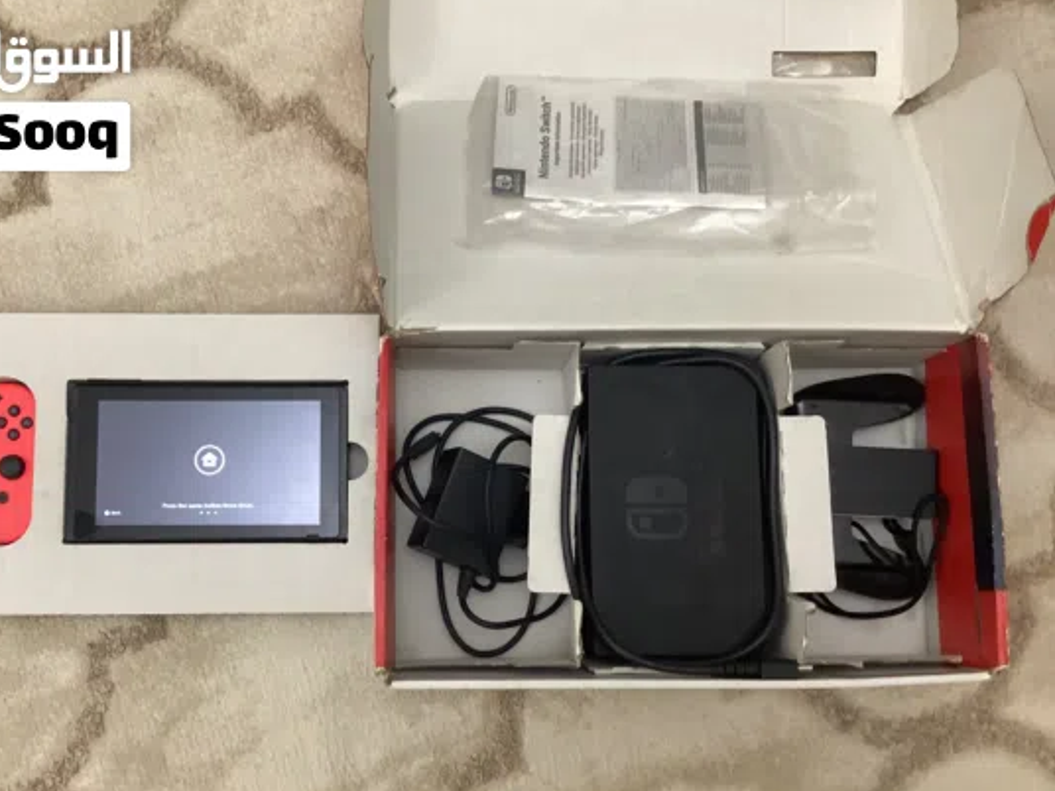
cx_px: 427
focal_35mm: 37
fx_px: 1128
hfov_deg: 49.9
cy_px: 455
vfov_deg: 38.6
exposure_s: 1/33
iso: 400
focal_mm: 3.3
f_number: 2.4
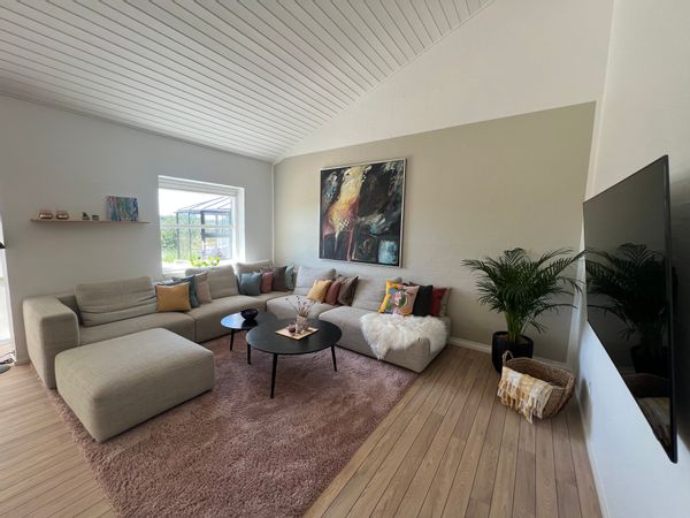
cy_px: 259
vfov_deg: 89.9
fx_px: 259
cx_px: 345
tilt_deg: -6.2
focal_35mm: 13
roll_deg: -1.5
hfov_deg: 106.2
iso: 40
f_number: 1.8
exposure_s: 1/99
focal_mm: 1.57
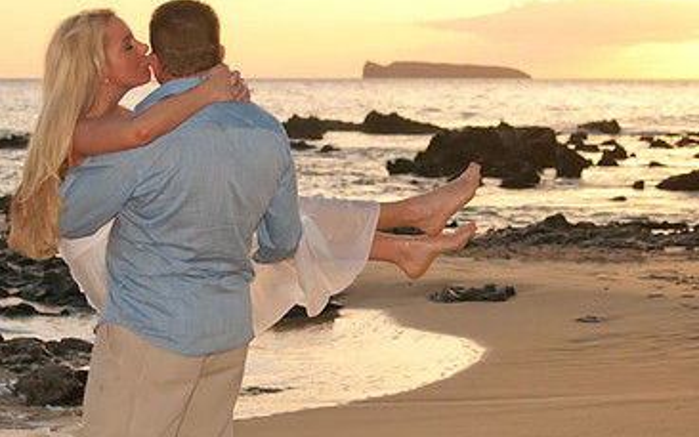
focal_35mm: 87
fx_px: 1658
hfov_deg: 23.8
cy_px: 136
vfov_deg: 15.0
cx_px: 369
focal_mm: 36
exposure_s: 1/2500
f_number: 2.8
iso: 800
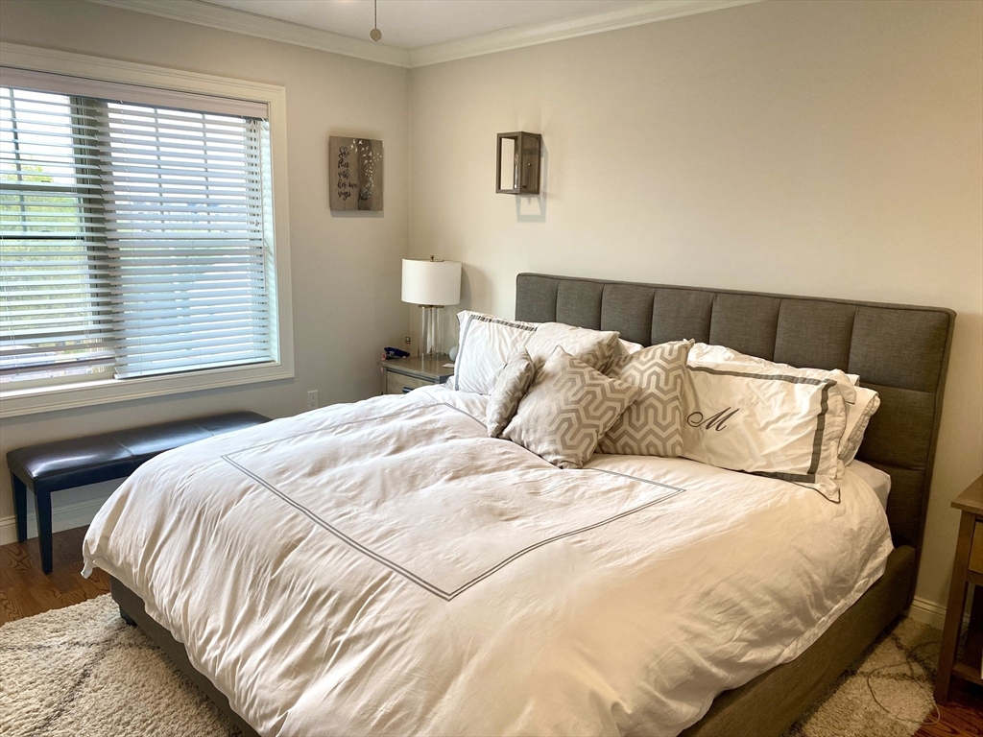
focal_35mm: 26
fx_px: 738
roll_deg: -2.0
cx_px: 492
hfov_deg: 67.3
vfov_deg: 53.1
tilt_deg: -10.3
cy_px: 368
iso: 64
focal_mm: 4.25
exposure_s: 1/120
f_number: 1.8
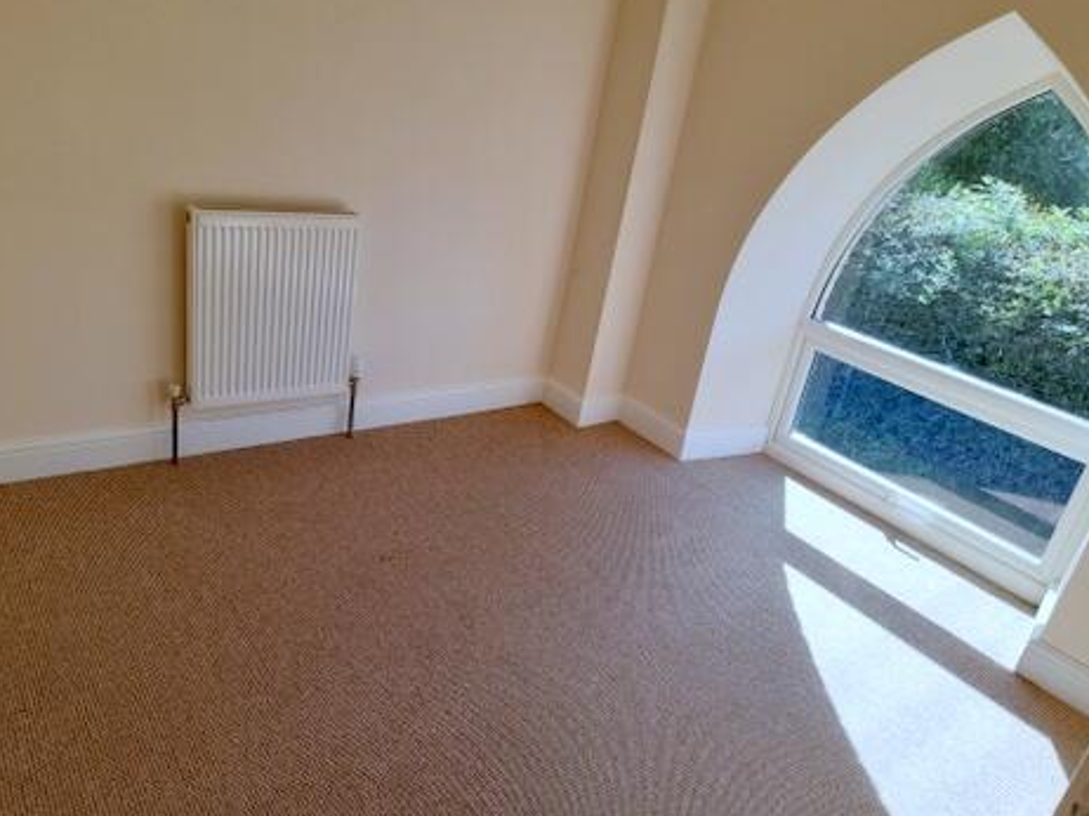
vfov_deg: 53.0
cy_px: 410
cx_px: 542
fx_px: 818
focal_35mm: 26
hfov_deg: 67.3
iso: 32
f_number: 2
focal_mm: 4.6
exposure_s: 1/120
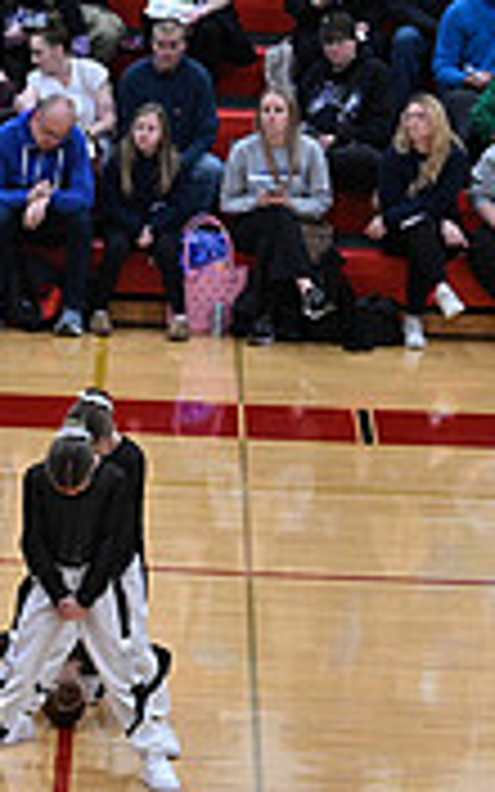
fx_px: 5590
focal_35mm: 259
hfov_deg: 4.9
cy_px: 722
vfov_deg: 8.1
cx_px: -756
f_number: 4
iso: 4000
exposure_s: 1/320
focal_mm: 77
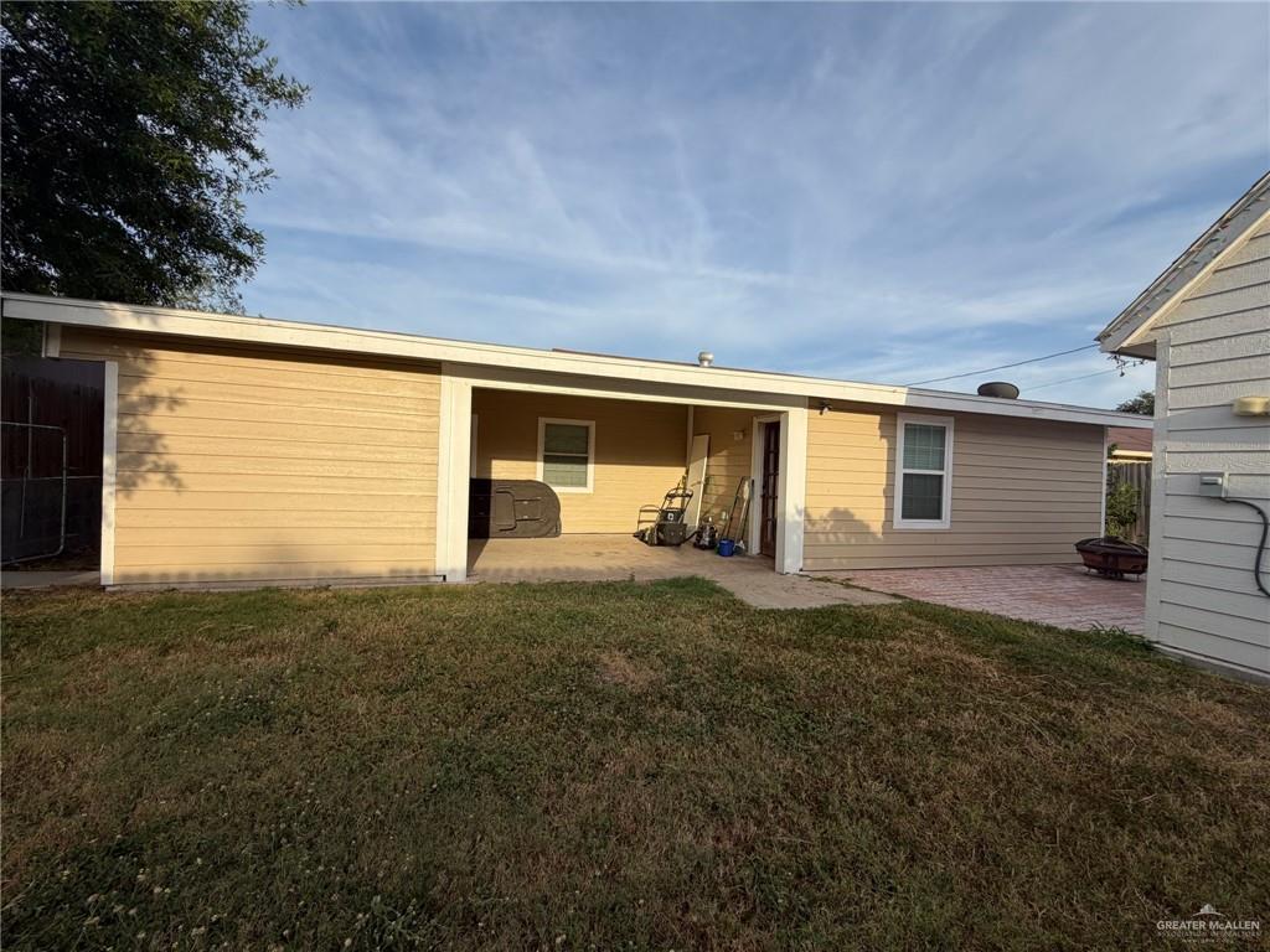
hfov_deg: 102.1
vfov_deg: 85.7
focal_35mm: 14
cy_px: 476
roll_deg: -1.9
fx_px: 514
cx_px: 635
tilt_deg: -0.6
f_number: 2.2
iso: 32
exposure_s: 1/770
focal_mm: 2.22
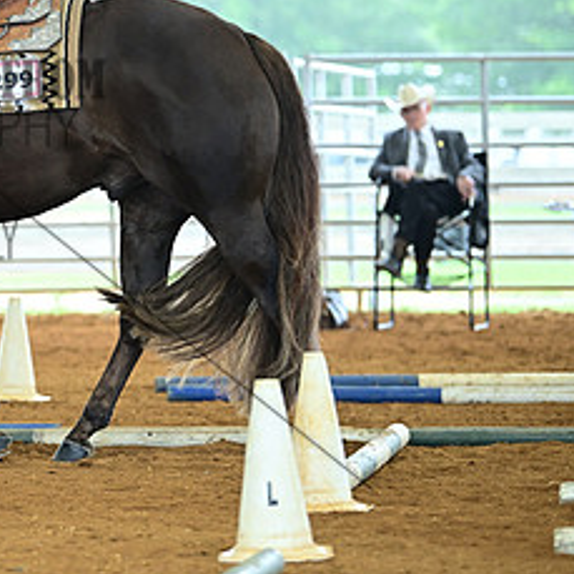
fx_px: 6060
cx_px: -113
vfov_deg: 5.4
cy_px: 99
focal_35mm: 323
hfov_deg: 5.4
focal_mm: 150
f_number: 3.5
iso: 1000
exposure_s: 1/352
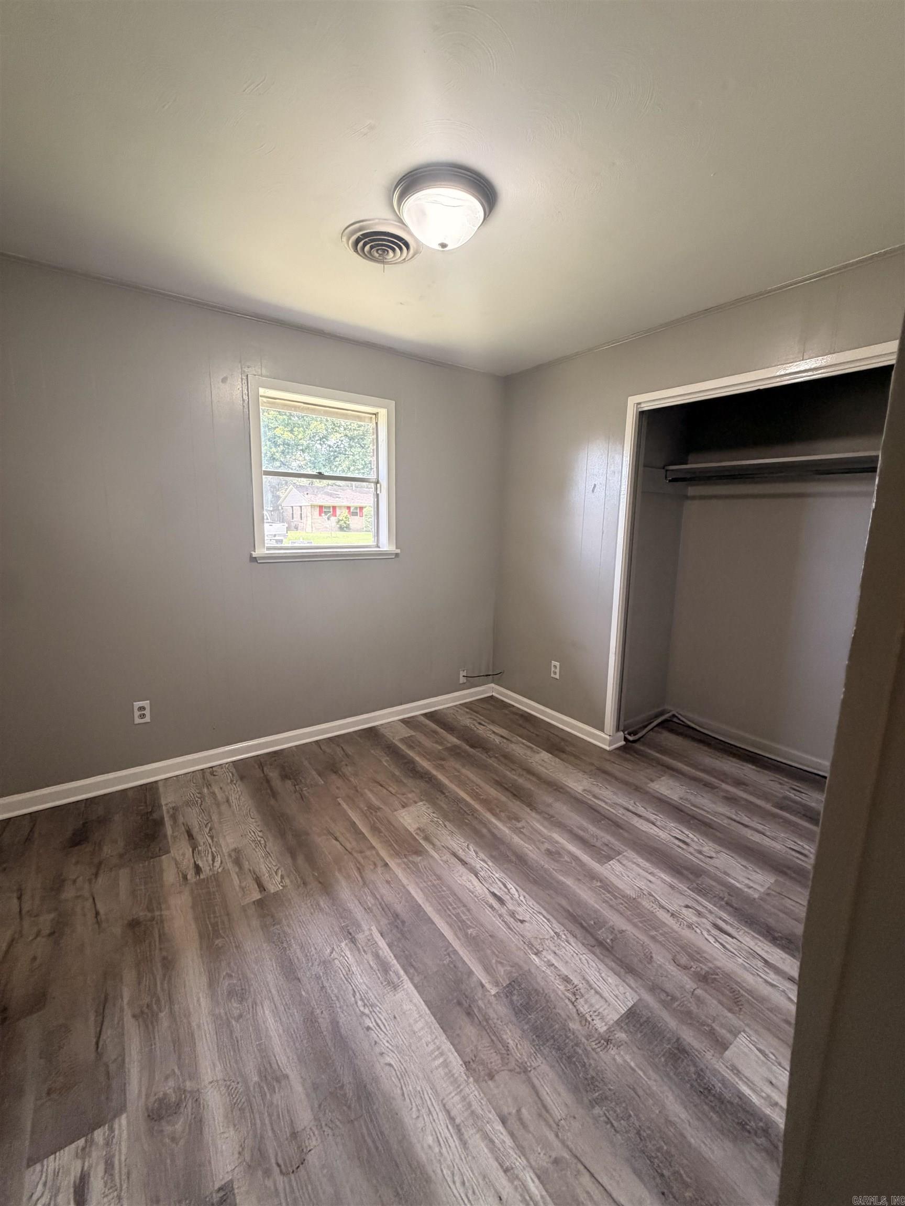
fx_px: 488
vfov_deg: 102.1
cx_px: 452
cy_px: 603
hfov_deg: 85.7
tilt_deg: -9.8
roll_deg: -1.5
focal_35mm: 14
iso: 320
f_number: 2.2
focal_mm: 2.22
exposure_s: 1/121
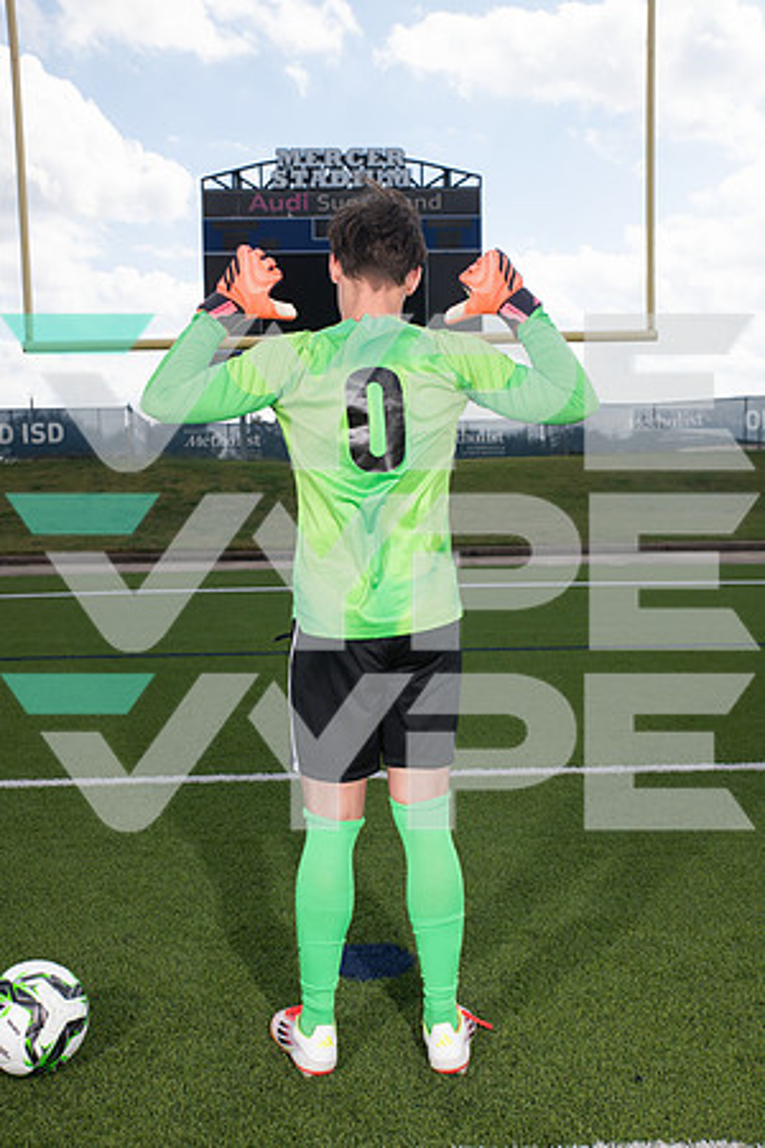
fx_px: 1147
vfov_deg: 53.1
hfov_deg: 36.9
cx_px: 382
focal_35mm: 36
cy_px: 574
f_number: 7.1
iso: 125
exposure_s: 1/320
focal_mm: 36
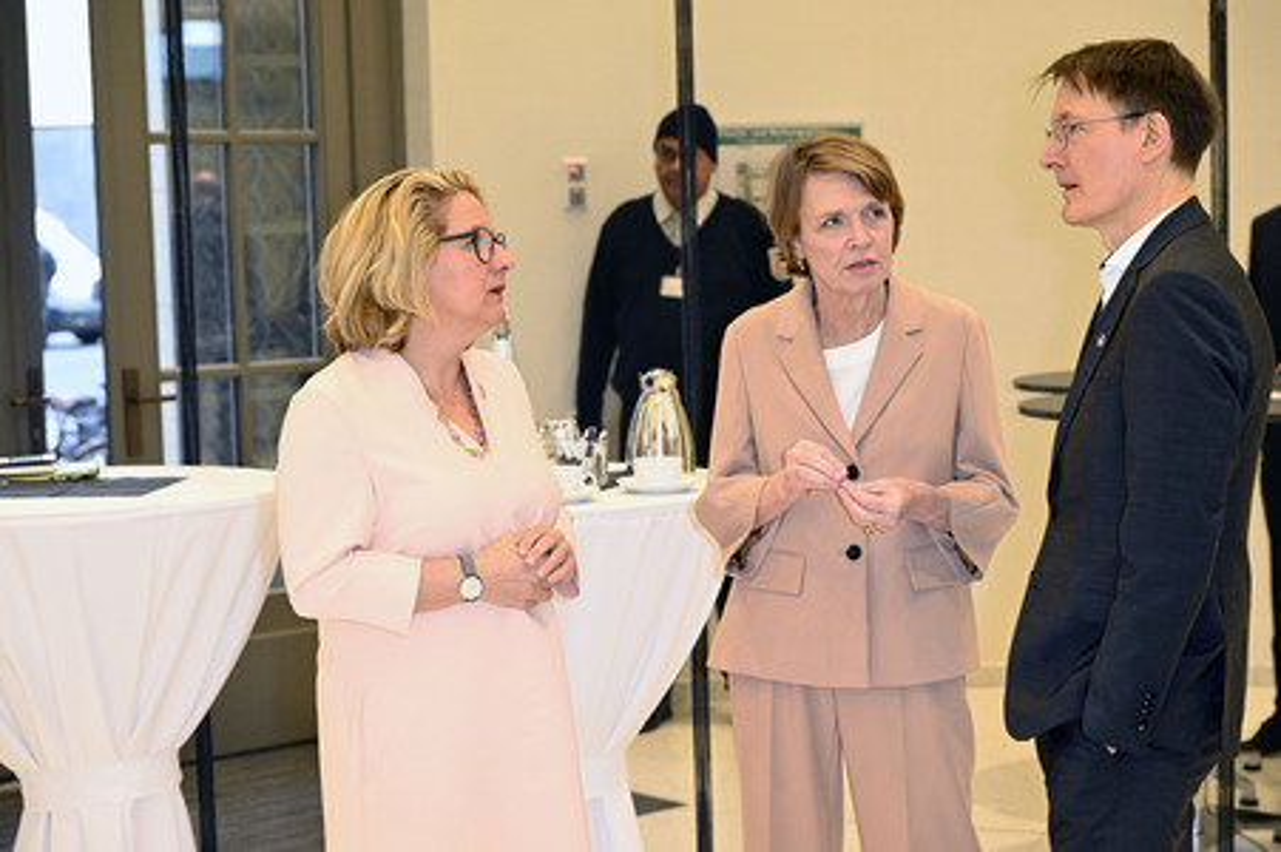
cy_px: 426
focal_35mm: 68
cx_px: 640
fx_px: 2418
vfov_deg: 20.0
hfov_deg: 29.7
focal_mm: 68
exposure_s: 1/100
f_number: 4.5
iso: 3200
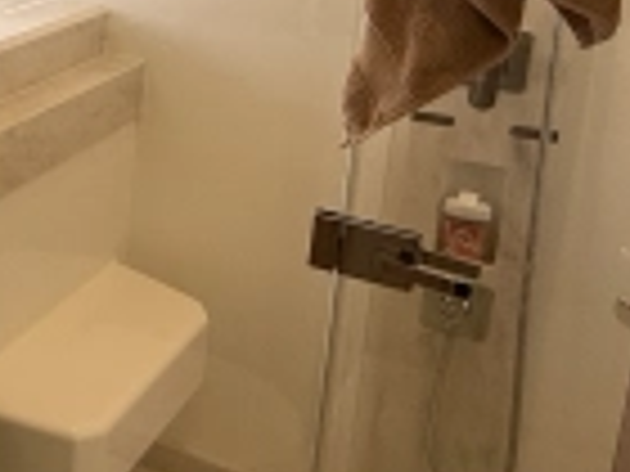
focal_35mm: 55
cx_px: -162
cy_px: 65
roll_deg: +0.8
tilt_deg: -14.0
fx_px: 1001
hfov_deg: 29.2
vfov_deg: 25.9
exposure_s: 1/99
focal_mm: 2.22
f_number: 2.2
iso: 125
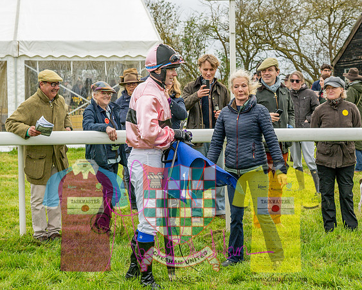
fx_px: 833
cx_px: 181
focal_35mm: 78
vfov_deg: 19.7
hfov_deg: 24.5
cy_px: 145
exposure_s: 1/800
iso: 400
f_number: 5
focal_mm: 46
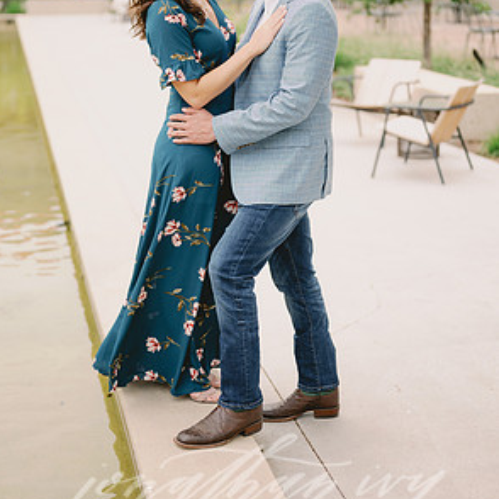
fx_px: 1060
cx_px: 247
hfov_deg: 26.5
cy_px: 171
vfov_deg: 26.4
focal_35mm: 65
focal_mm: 50
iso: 100
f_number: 2
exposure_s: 1/640
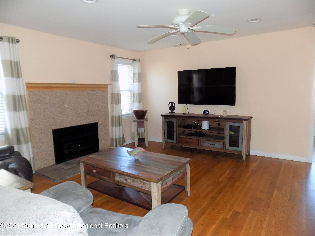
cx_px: 158
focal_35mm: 23
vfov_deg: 58.9
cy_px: 118
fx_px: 209
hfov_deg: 73.9
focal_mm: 4
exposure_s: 1/30
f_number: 3.1
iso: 200
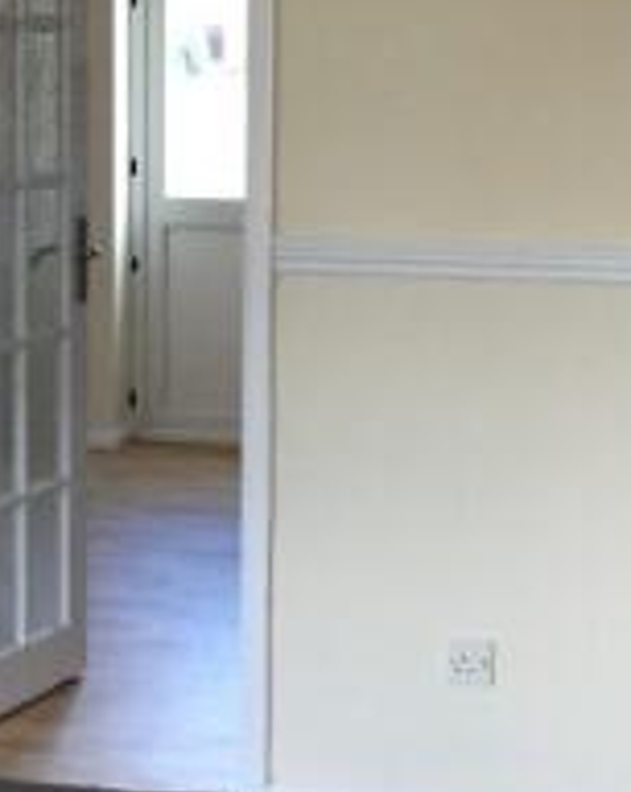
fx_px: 2153
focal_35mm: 92
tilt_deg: -8.3
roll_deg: +0.0
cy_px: 332
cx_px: 101
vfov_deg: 20.8
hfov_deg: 16.5
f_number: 2.4
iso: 40
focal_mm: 3.3
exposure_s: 1/30
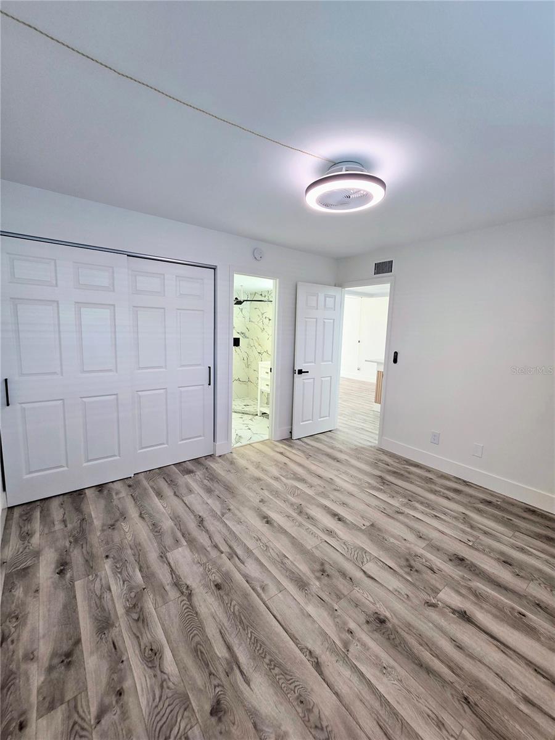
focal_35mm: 13
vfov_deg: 106.2
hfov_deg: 89.9
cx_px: 278
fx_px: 278
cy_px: 370
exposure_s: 1/60
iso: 100
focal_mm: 2.2
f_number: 2.2
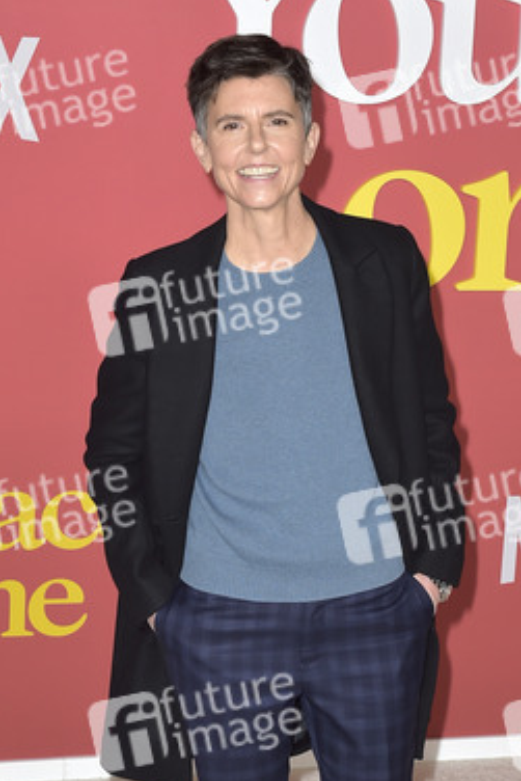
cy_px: 411
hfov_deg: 26.5
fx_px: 1106
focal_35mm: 51
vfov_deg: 38.9
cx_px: 256
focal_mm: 48
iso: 400
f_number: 6.3
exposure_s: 1/250
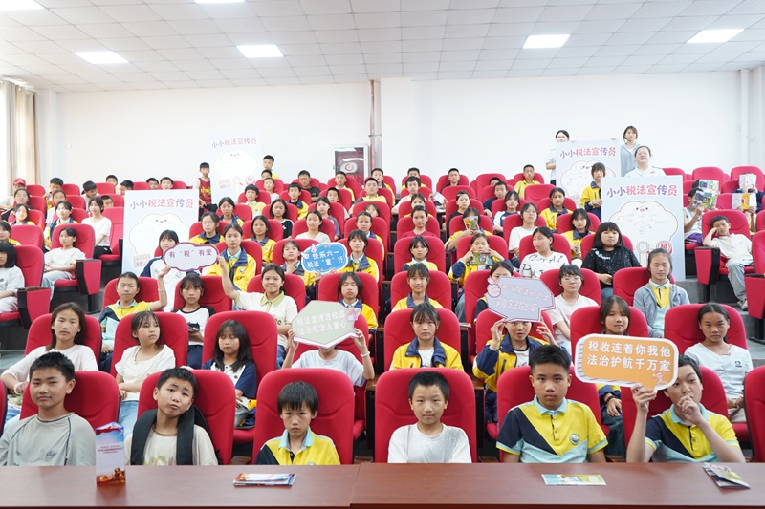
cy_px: 254
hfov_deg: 61.9
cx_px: 382
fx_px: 637
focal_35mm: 30
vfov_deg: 43.6
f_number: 3.5
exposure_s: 1/30
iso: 800
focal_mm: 30
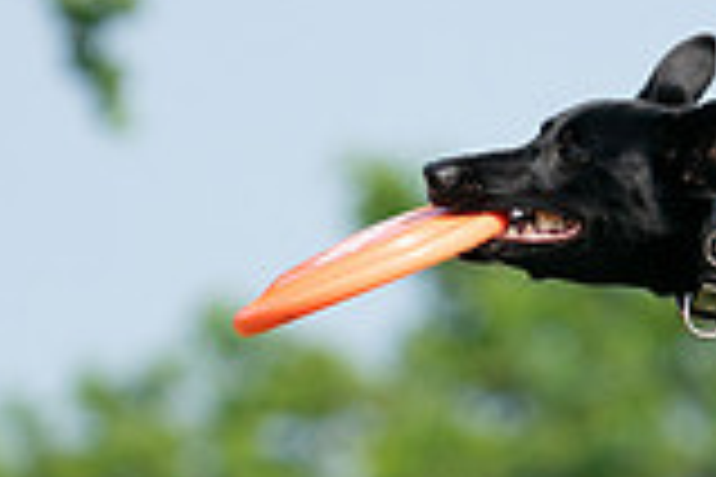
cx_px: 648
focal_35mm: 1052
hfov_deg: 2.0
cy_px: 803
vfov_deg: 1.3
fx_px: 20921
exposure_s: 1/4000
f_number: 5.6
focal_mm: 289
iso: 1250
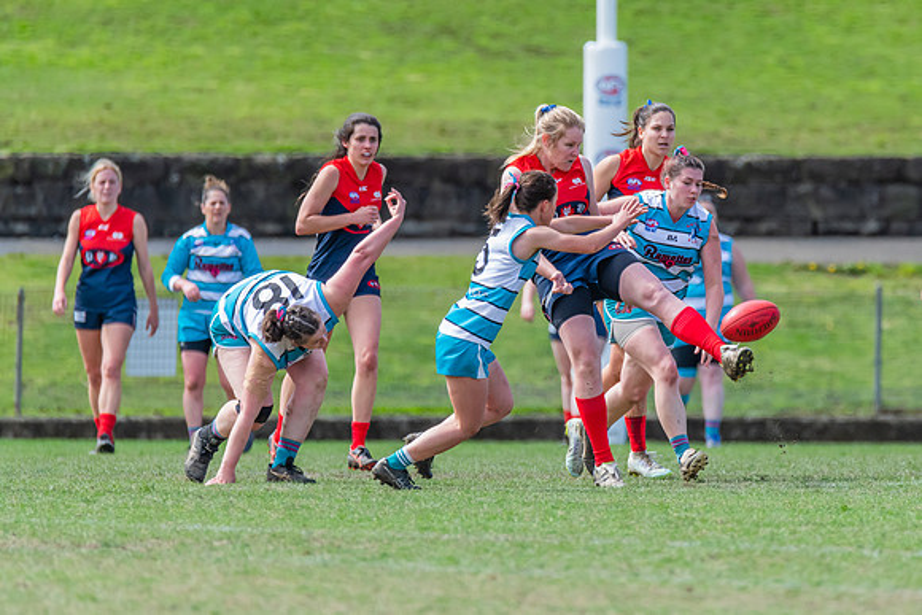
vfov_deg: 1.8
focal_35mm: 777
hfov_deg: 2.7
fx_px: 19899
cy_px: 262
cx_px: 576
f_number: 6.3
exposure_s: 1/1600
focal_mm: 600
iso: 900
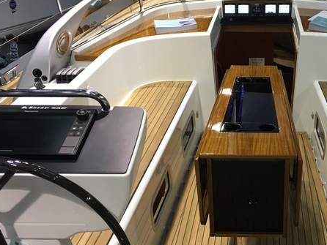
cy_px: 136
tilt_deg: -25.7
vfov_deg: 28.0
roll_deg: +2.8
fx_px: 491
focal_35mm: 52
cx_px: 243
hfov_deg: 36.0
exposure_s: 1/33
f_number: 2.2
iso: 25
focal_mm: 4.15
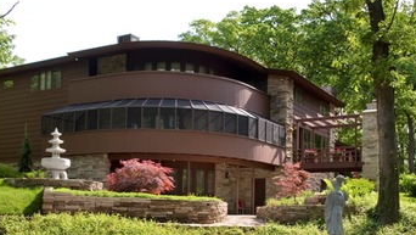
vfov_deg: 24.9
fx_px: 519
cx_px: 238
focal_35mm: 47
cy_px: 204
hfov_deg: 43.6
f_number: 9.5
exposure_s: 1/125
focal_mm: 24
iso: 200
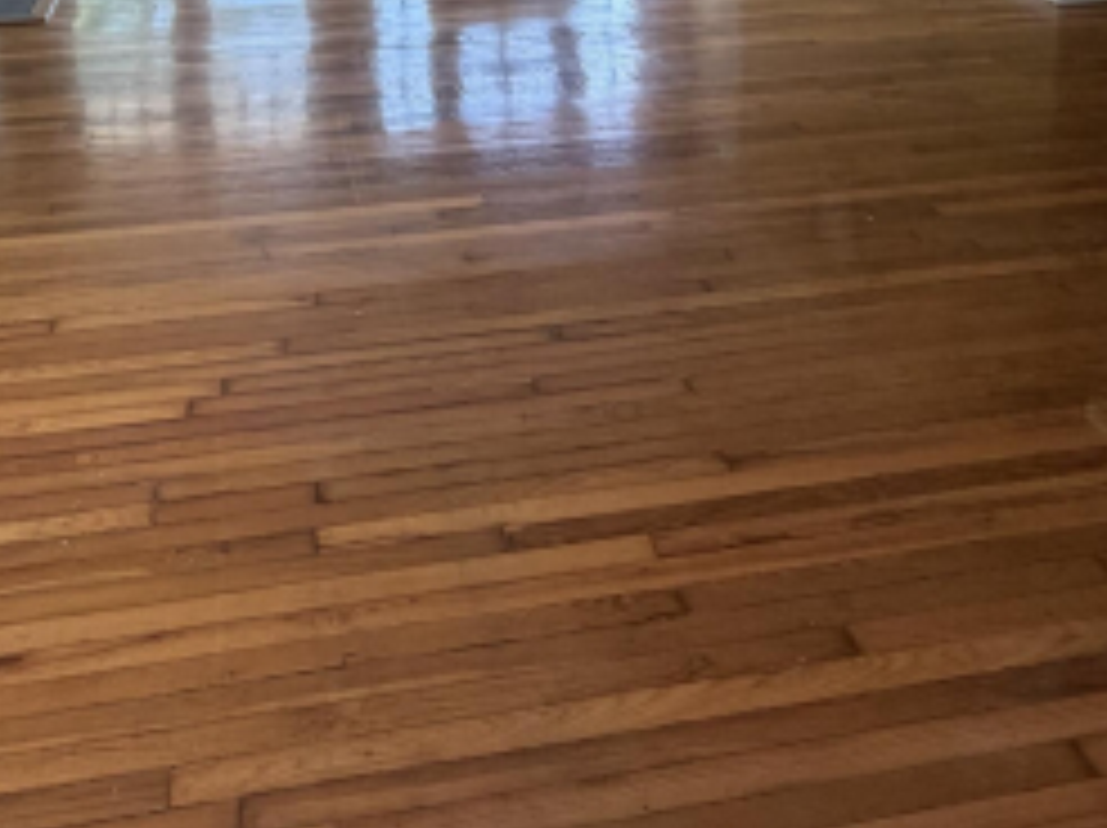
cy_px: -126
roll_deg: +1.3
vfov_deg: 32.2
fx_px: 1214
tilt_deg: -10.5
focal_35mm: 38
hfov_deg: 48.7
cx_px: 439
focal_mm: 2.22
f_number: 2.2
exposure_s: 1/121
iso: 320
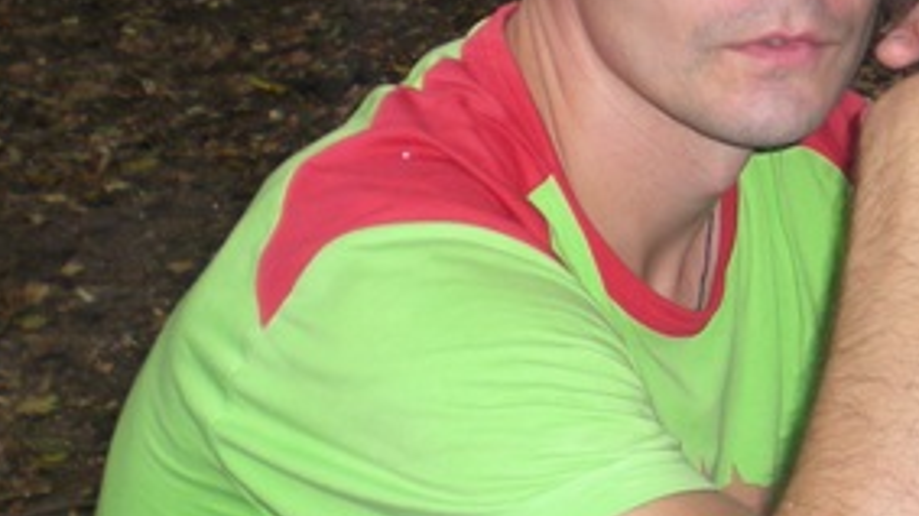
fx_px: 2850
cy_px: 91
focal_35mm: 117
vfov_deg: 10.3
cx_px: 841
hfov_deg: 18.0
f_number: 3.1
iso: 70
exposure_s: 1/30
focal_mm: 6.3
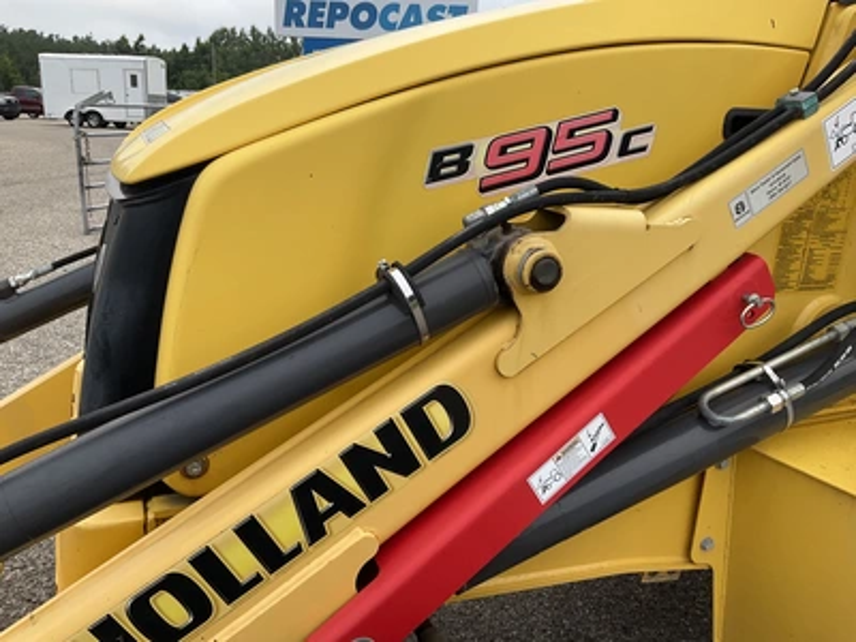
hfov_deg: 61.7
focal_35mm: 29
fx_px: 717
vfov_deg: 48.2
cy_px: 321
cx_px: 428
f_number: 1.8
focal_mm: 3
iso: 25
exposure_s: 1/446
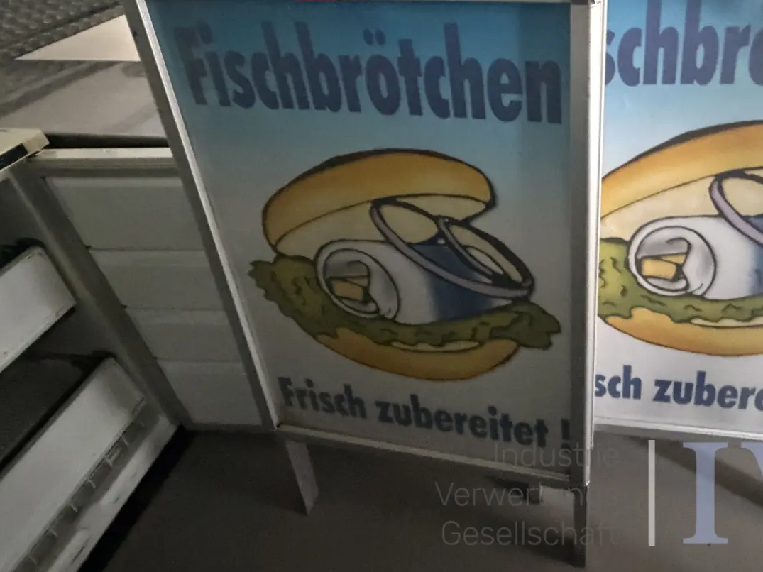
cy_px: 137
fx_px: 551
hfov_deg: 66.6
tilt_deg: -34.7
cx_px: 536
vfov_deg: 52.3
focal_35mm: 25
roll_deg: +3.3
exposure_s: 1/53
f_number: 2.2
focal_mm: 2.22
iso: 1250
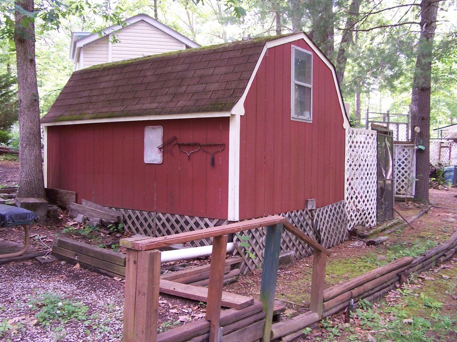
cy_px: 171
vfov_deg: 37.7
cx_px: 228
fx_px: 502
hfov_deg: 49.0
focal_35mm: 38
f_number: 2.8
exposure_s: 1/45
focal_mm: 6.3
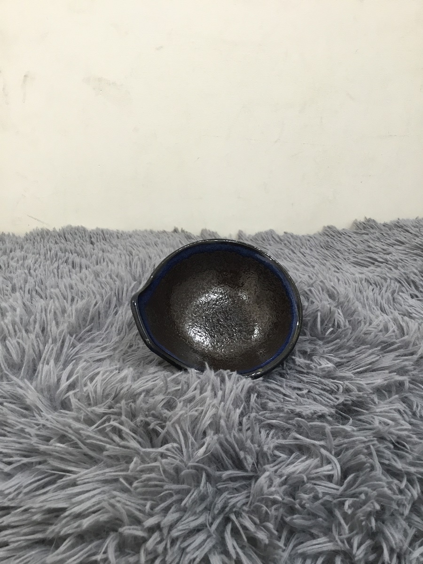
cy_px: 282
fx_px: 505
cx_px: 212
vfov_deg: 58.4
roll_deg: +1.1
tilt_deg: -21.0
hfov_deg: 45.4
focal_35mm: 31
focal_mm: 3.3
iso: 100
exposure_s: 1/33
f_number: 2.4
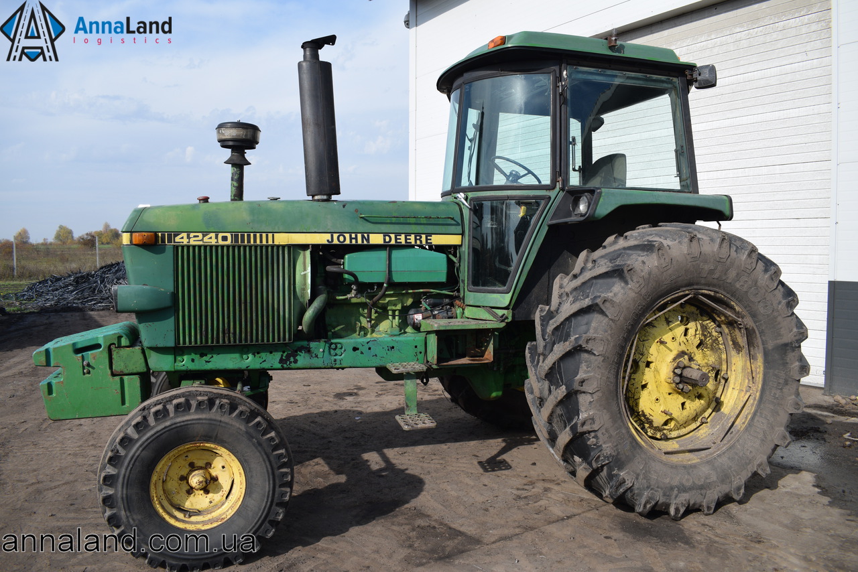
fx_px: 644
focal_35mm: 27
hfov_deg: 67.4
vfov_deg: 48.0
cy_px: 286
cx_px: 429
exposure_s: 1/640
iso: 200
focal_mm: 18
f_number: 6.3
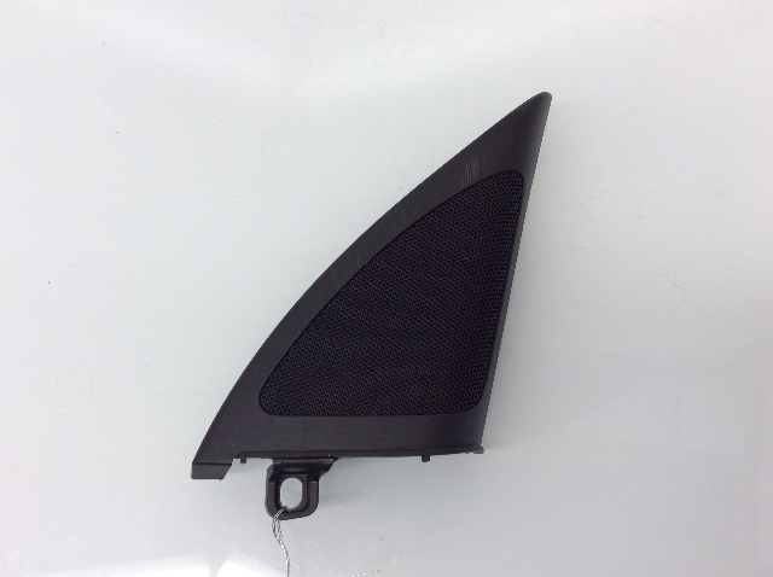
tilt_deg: -75.7
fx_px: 714
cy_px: 288
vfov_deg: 44.1
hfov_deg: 56.9
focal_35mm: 32
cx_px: 386
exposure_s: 1/60
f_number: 2.4
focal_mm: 3.3
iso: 40
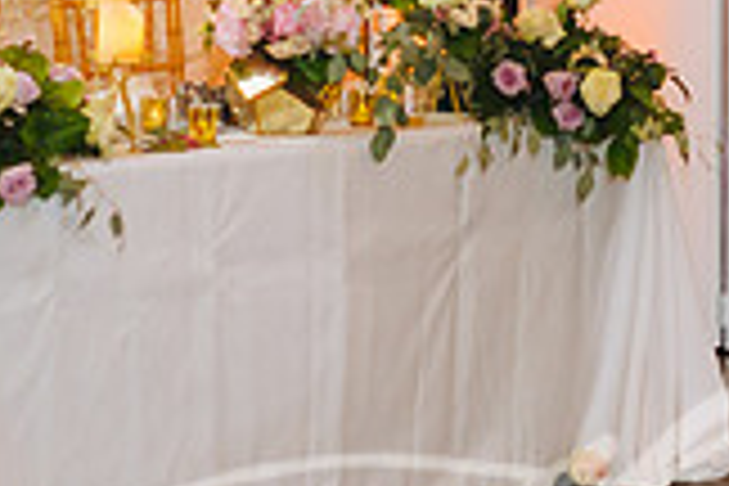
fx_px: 3219
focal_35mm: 159
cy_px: 16
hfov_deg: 12.8
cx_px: 652
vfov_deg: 8.6
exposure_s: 1/200
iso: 1000
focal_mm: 35
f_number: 2.5
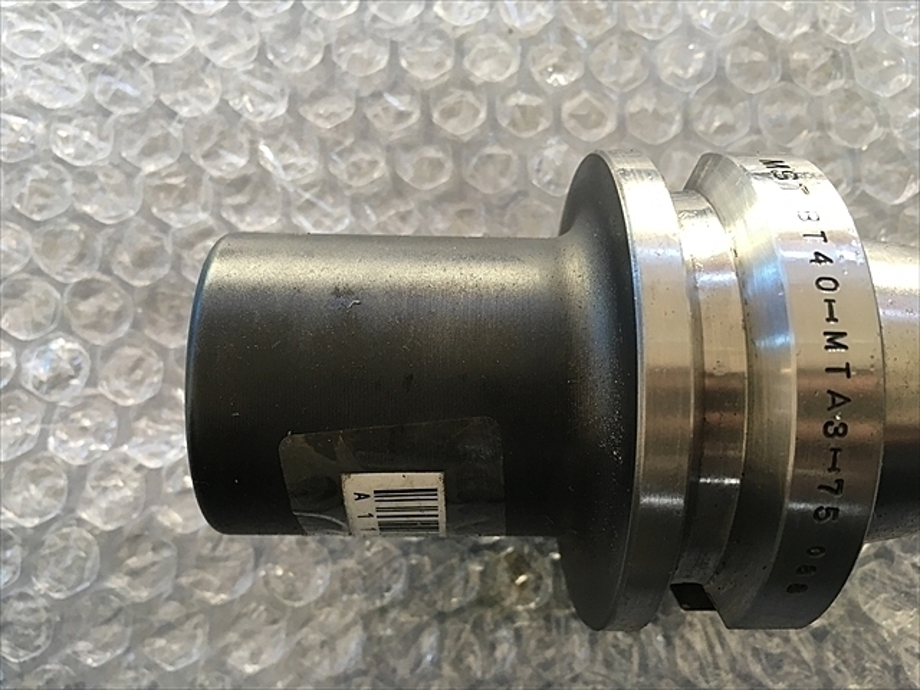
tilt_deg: -77.8
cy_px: 345
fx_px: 771
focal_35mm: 29
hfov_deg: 61.7
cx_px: 460
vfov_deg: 48.2
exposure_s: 1/30
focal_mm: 4.15
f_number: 2.2
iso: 64
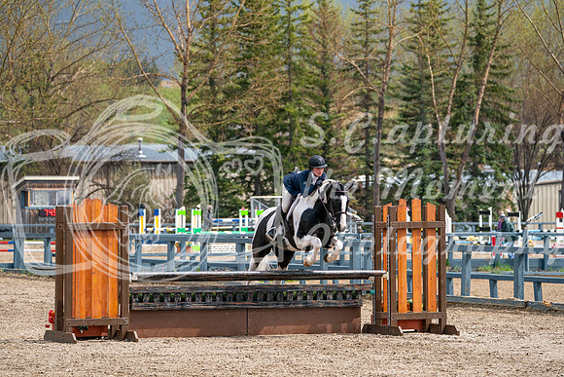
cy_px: 188
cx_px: 282
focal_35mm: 183
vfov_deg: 7.5
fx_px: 2868
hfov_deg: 11.2
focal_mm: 183
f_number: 5.6
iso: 500
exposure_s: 1/1250
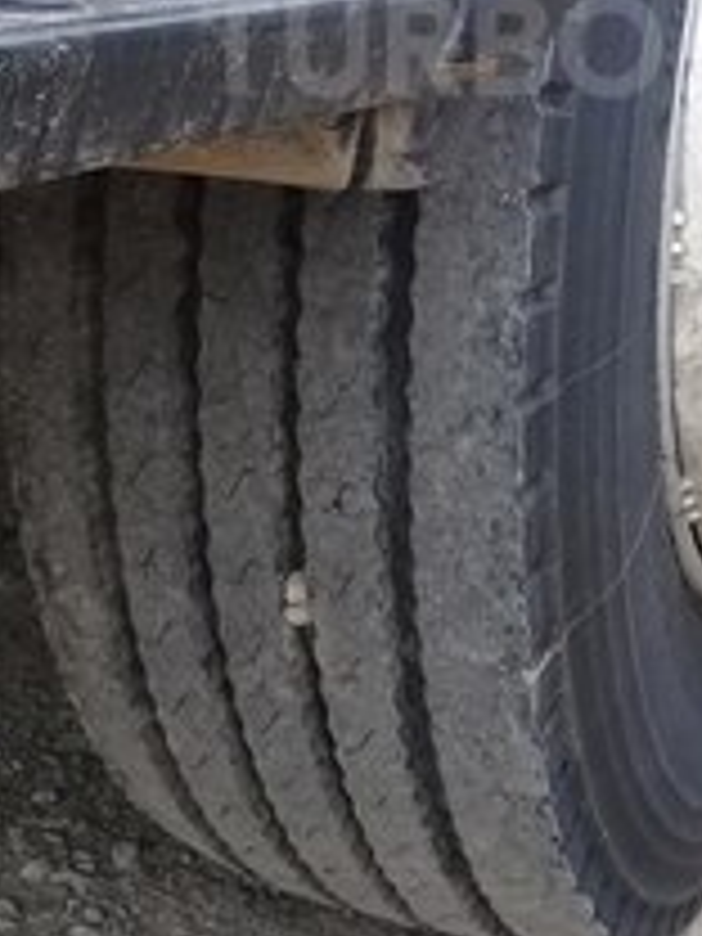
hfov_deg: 19.7
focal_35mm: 74
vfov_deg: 25.3
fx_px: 2001
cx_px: 544
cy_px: 45
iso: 80
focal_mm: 3.3
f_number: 2.2
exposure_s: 1/100
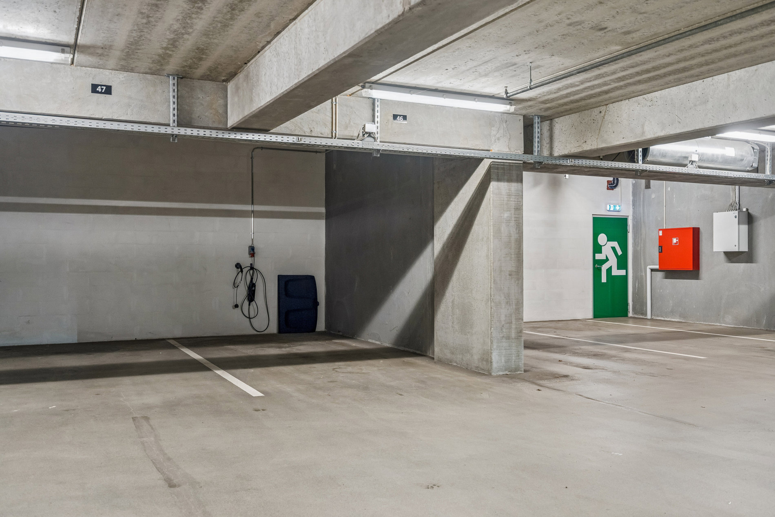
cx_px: 388
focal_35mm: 32
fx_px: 689
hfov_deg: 58.7
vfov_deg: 41.1
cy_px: 258
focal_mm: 32
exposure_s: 1/13
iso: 400
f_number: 4
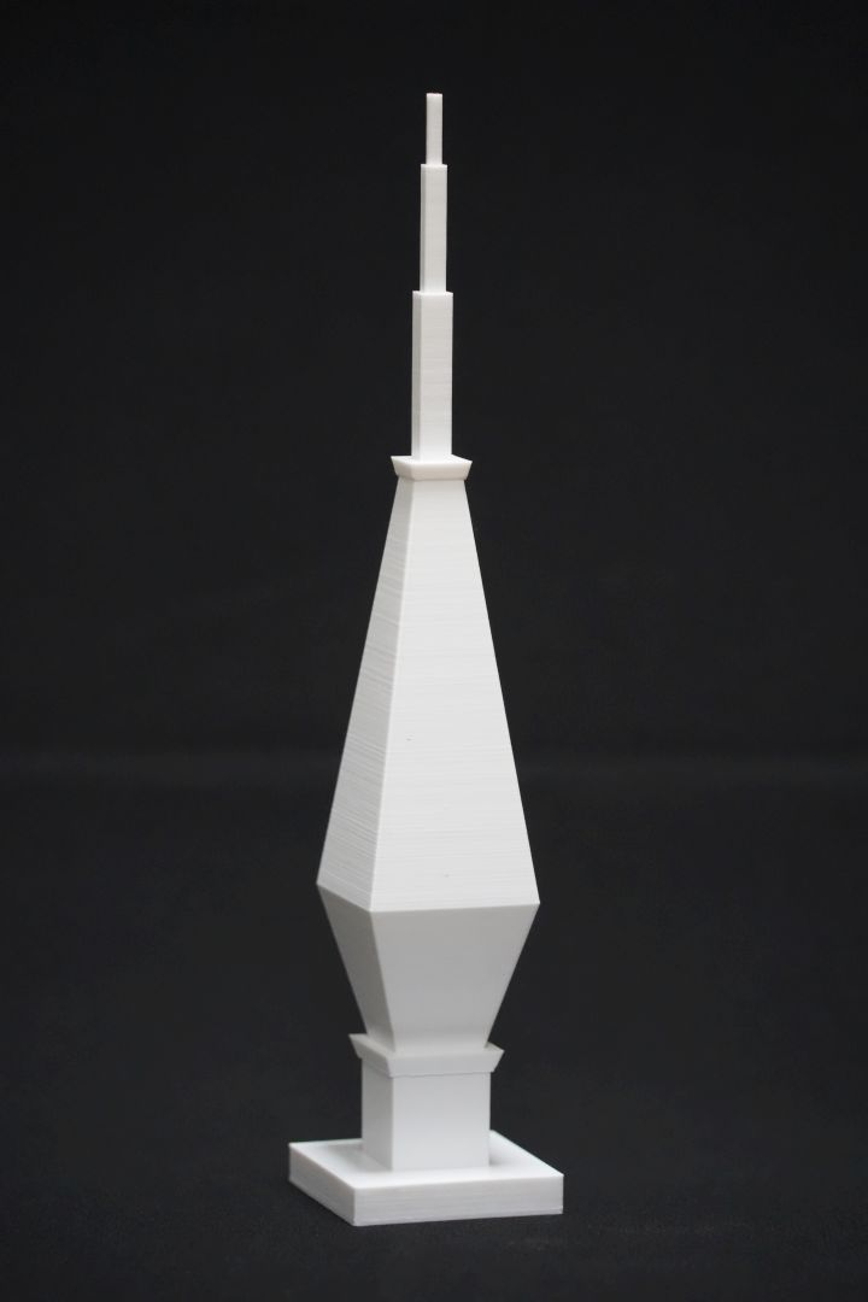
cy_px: 651
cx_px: 434
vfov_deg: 10.3
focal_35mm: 200
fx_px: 7233
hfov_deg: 6.9
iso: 10000
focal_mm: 200
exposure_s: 1/200
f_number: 5.6
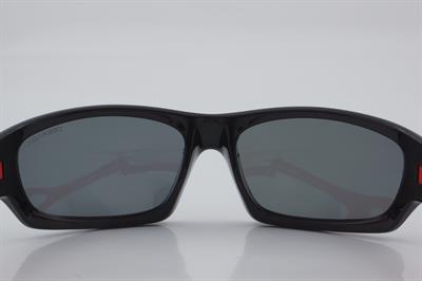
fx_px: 878
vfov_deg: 18.2
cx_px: 211
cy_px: 140
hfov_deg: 27.0
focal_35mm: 75
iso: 100
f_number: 32
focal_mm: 50
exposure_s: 1/4
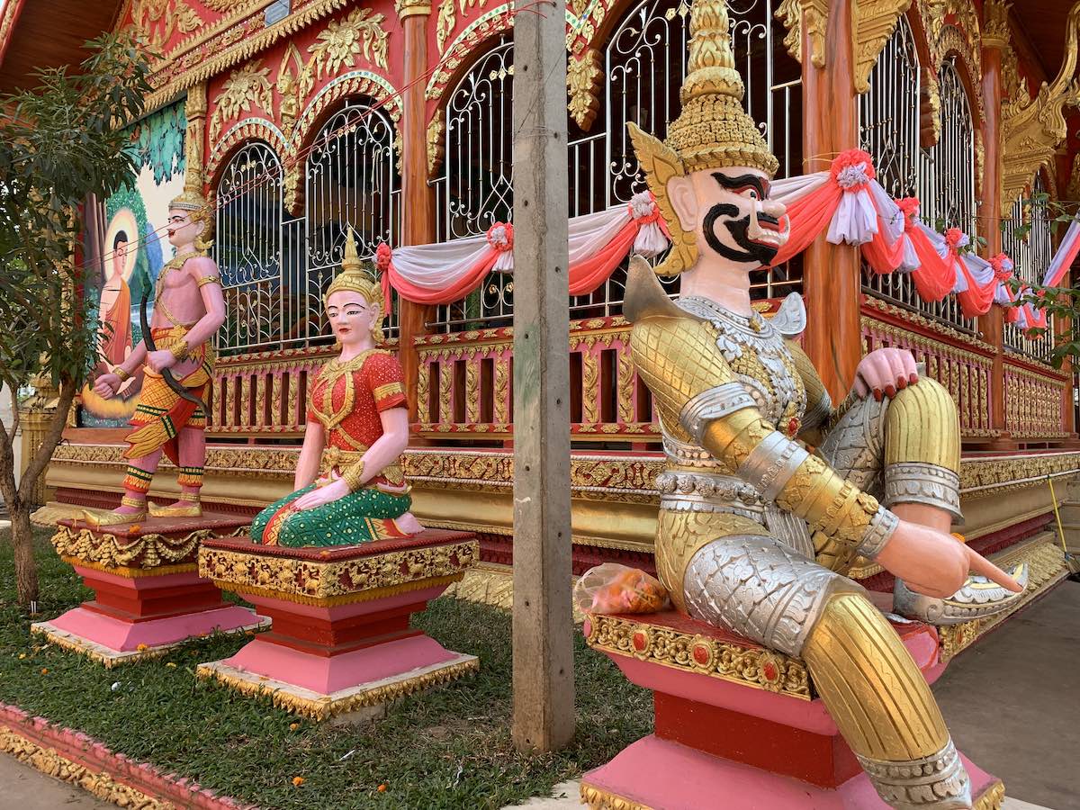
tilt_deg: +3.1
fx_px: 811
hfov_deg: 67.3
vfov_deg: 53.1
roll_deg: -0.6
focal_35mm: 26
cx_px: 540
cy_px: 405
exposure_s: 1/289
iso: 25
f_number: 1.8
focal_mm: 4.25
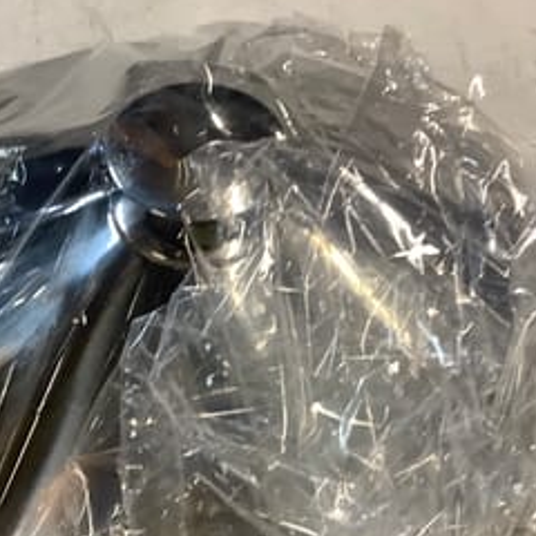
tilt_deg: -59.2
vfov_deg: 29.8
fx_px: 999
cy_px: 372
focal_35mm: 57
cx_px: 219
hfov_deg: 30.0
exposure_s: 1/50
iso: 200
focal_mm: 3.3
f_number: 2.4
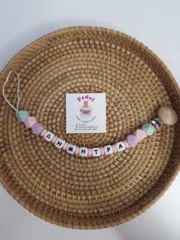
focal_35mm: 23
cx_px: 90
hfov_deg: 58.9
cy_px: 120
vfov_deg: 73.9
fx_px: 159
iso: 160
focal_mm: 5.54
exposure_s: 1/56
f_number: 1.8
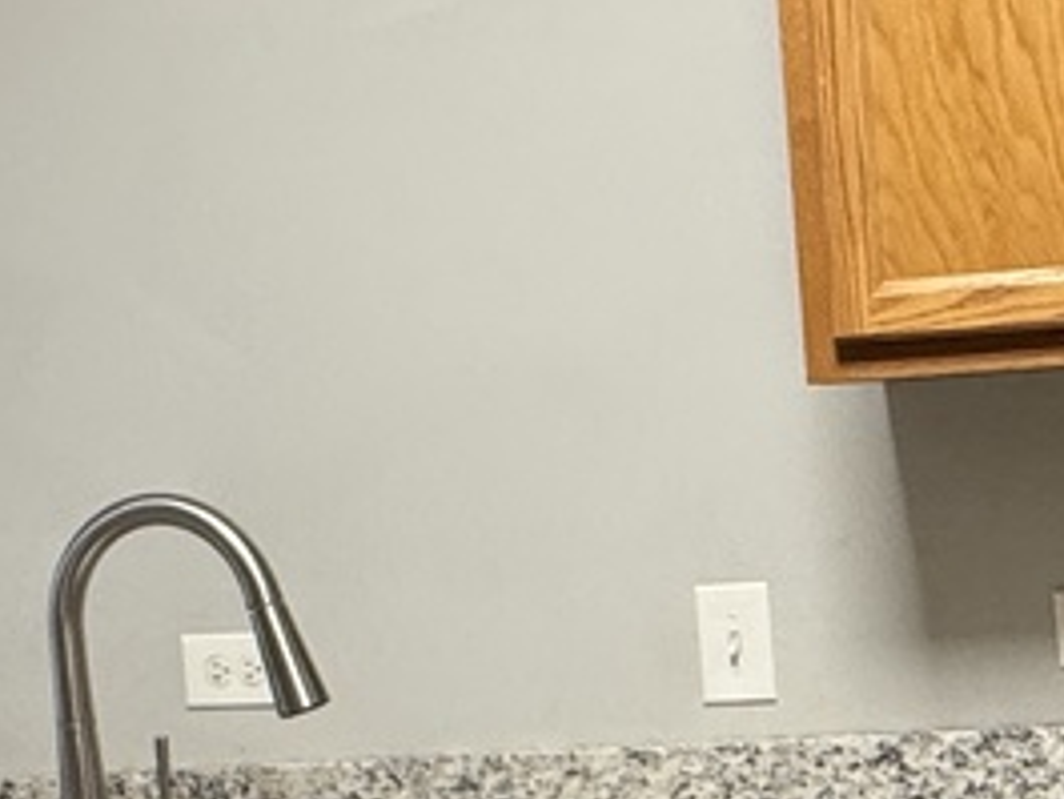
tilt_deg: -5.7
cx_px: 948
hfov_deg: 24.9
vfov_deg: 19.2
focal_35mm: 76
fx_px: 2337
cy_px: 618
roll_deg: +5.4
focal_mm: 2.22
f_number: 2.2
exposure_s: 1/60
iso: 250
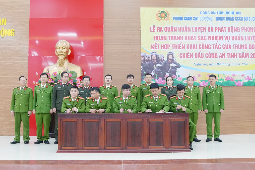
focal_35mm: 40
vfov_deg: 33.4
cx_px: 128
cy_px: 85
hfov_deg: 48.5
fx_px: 283
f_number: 4
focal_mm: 27
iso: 640
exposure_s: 1/60
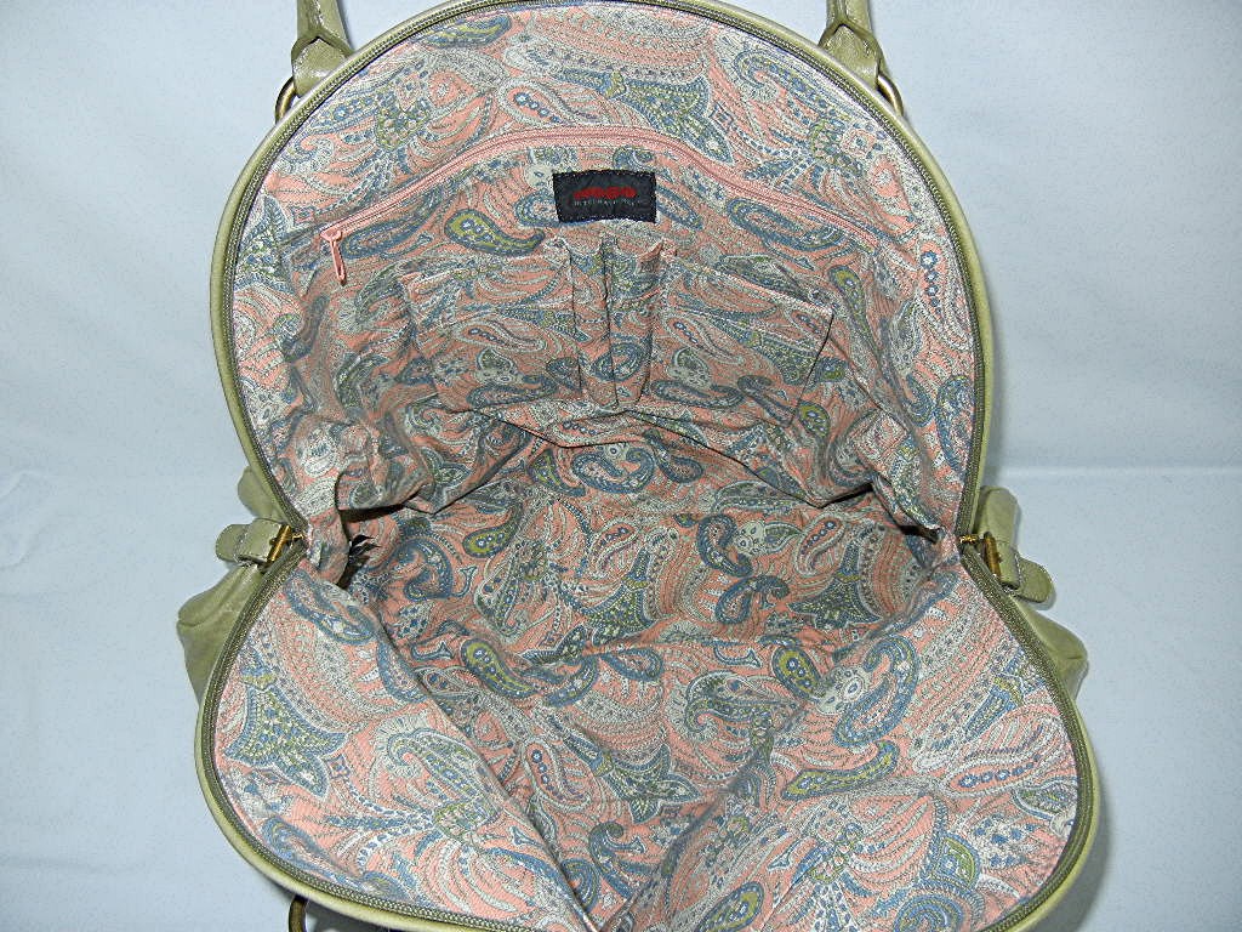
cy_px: 466
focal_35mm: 30
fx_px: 1076
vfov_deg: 46.8
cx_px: 621
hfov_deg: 60.0
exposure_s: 1/30
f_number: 7
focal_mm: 5.4
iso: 200
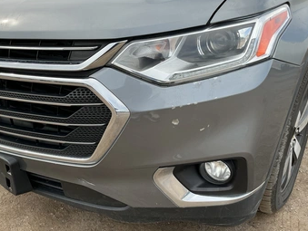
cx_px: 140
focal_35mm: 33
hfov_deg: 55.2
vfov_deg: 43.0
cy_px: 123
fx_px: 294
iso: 25
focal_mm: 3
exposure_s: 1/428
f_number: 1.8
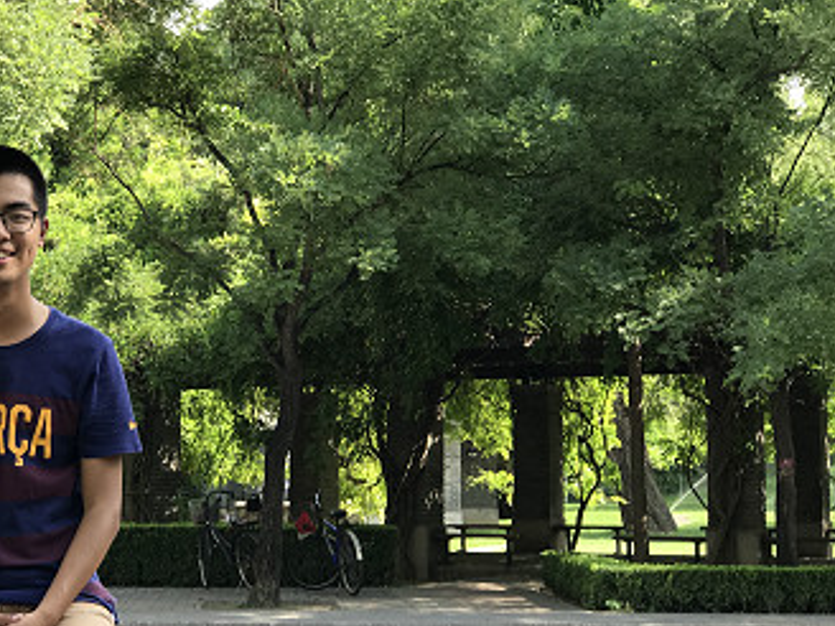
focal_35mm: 87
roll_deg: +1.4
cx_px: 239
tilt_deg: +3.7
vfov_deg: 16.9
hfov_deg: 22.4
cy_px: 403
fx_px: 2099
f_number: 2.8
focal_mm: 6.6
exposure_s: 1/120
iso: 20
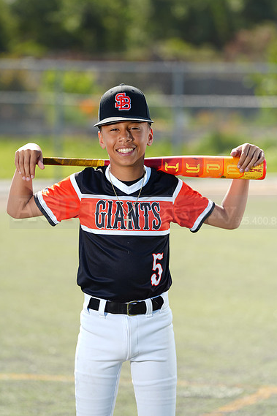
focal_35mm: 204
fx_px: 2356
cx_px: 140
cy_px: 205
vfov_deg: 10.1
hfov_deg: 6.7
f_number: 4.5
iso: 64
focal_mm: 200
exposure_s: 1/250
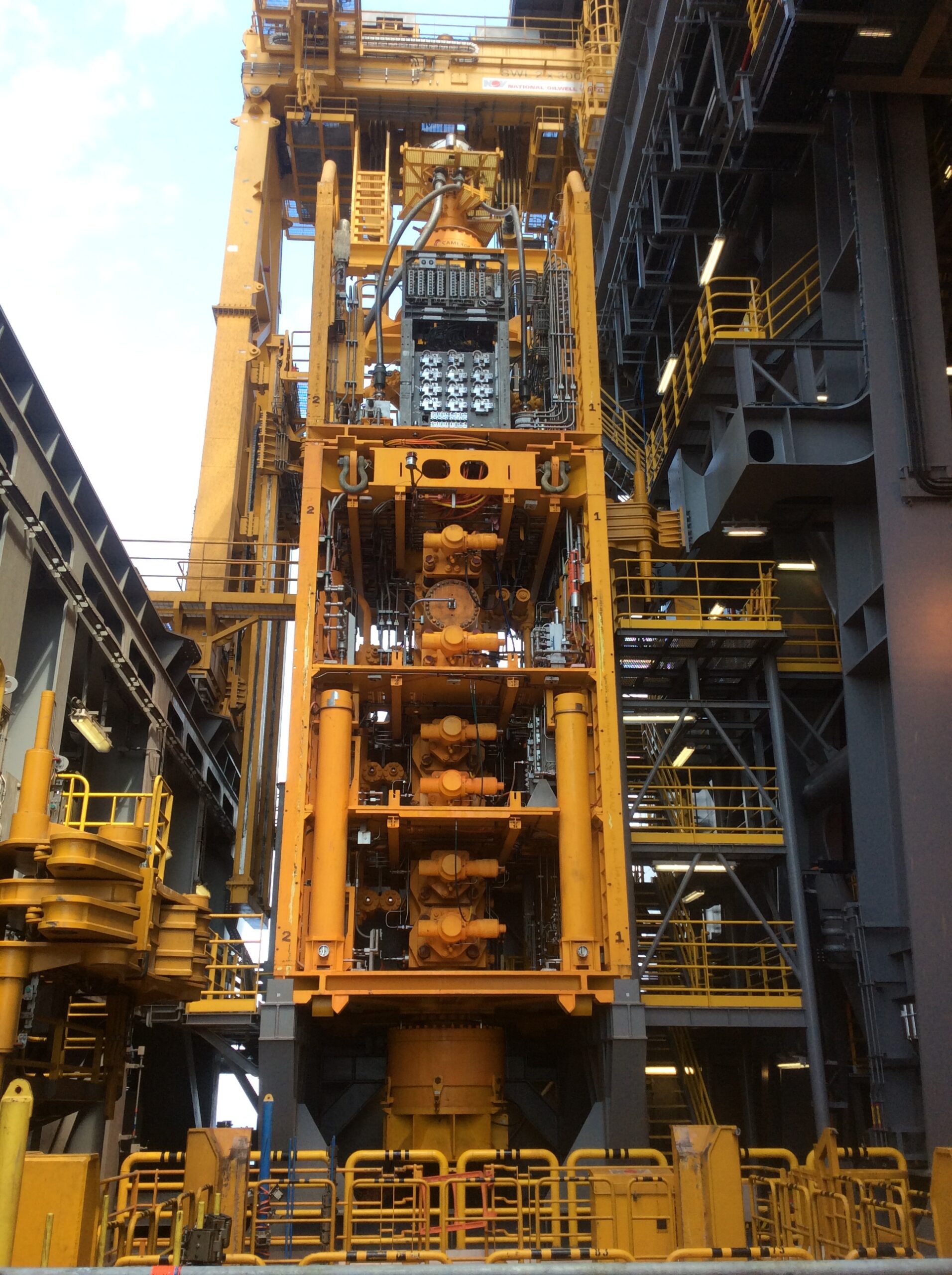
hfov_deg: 42.8
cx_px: 476
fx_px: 1213
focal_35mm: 33
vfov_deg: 55.4
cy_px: 638
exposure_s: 1/220
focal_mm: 3.3
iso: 32
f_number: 2.4
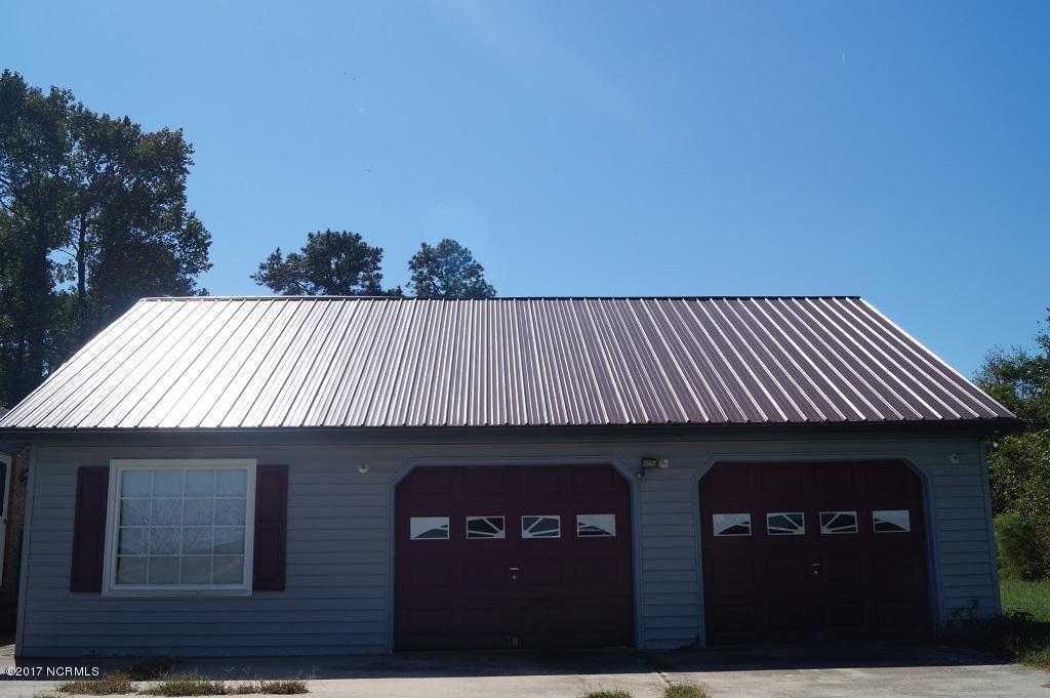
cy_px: 349
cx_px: 525
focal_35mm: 33
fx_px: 962
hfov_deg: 57.3
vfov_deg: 39.9
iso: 100
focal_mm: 22
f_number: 10
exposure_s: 1/250
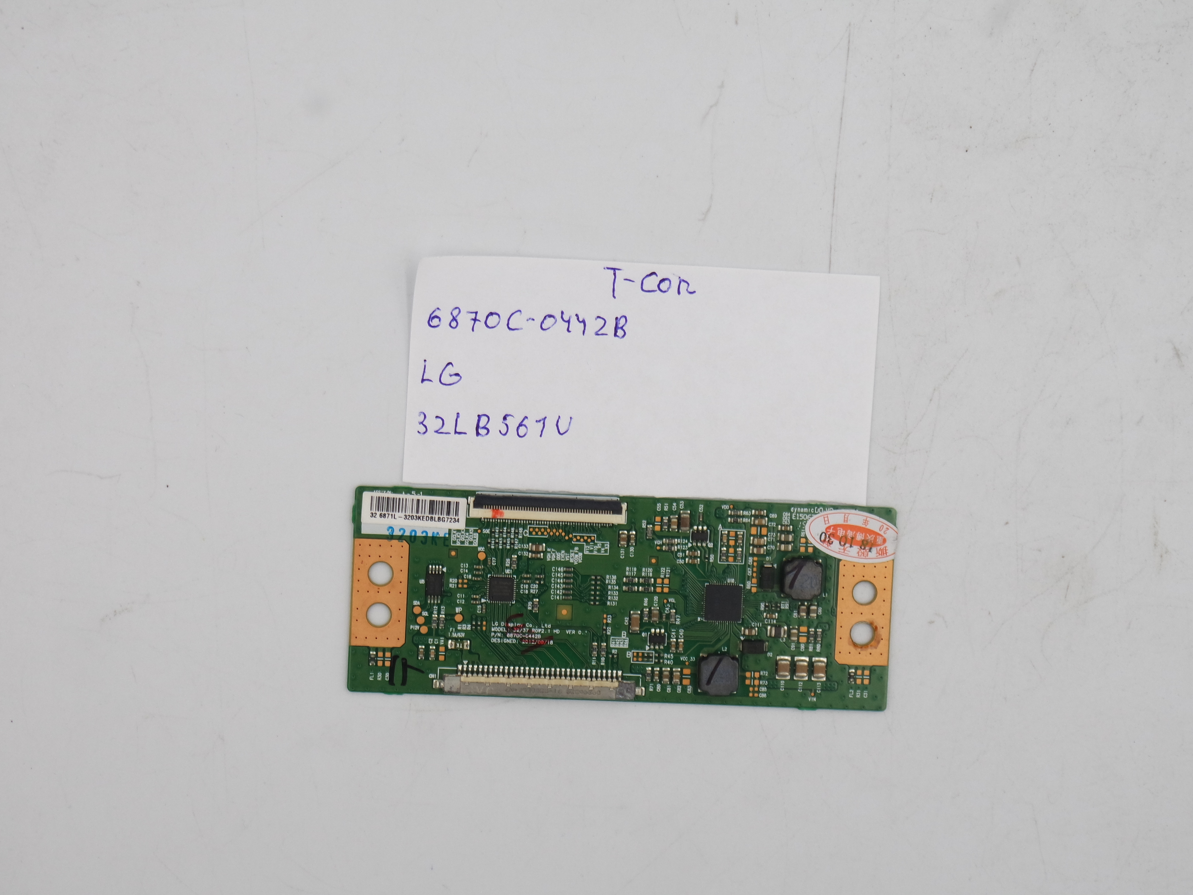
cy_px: 447
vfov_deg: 18.9
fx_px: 2688
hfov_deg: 25.0
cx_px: 640
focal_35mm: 78
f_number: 5.6
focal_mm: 27
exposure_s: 1/160
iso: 200
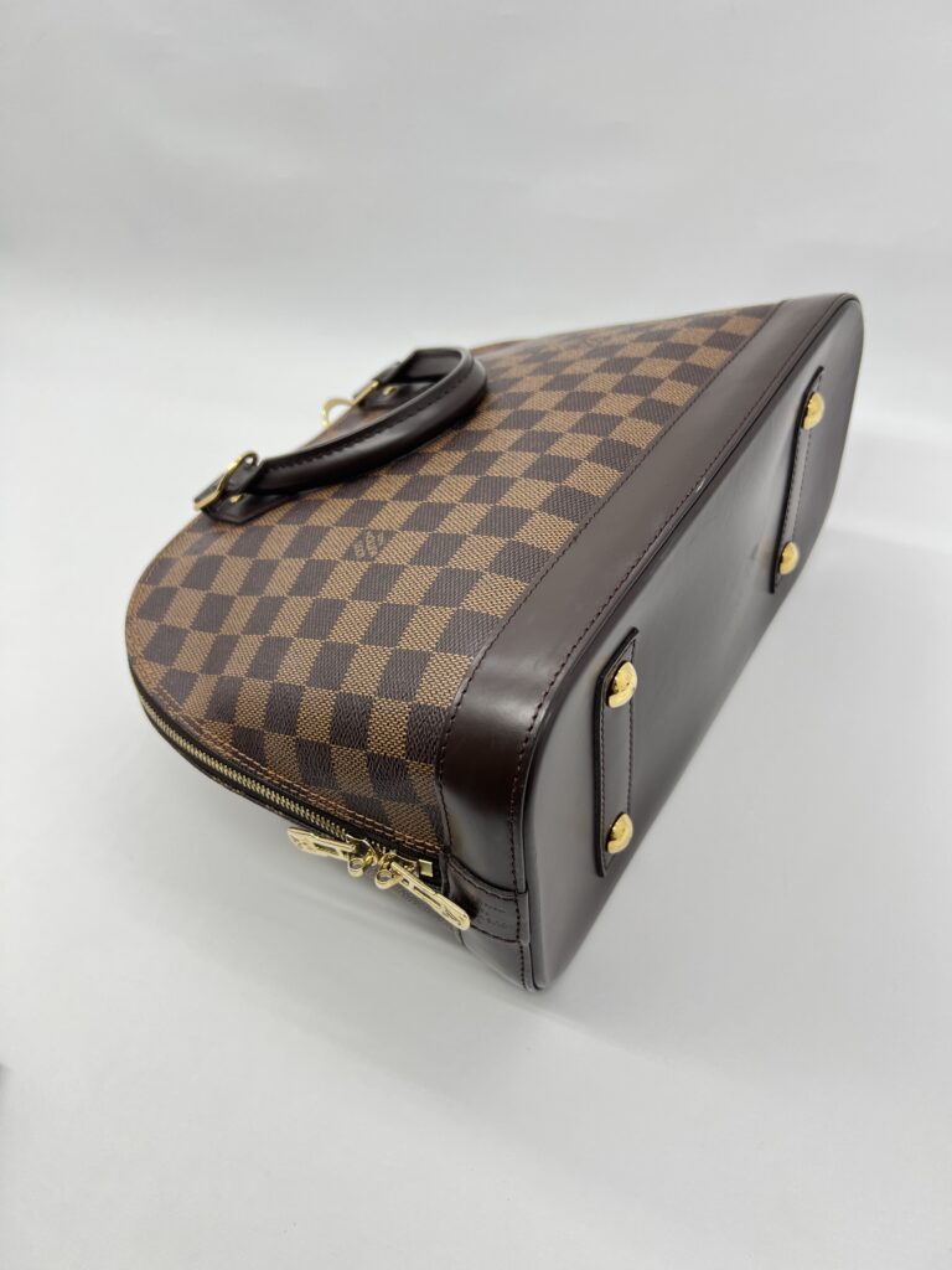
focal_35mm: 26
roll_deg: +7.0
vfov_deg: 67.3
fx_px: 953
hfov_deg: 53.1
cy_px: 635
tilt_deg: -42.0
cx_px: 476
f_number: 1.5
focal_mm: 5.7
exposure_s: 1/100
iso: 40
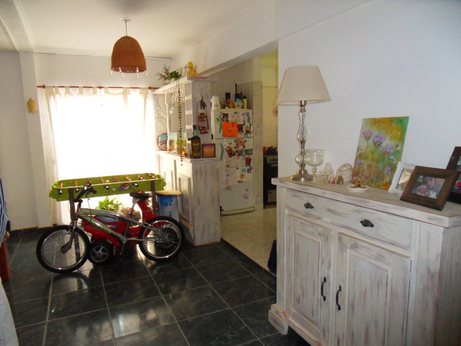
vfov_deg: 56.8
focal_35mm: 24
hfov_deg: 71.6
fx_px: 320
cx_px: 230
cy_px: 173
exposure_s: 1/45
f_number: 3.3
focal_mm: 4.2
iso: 400
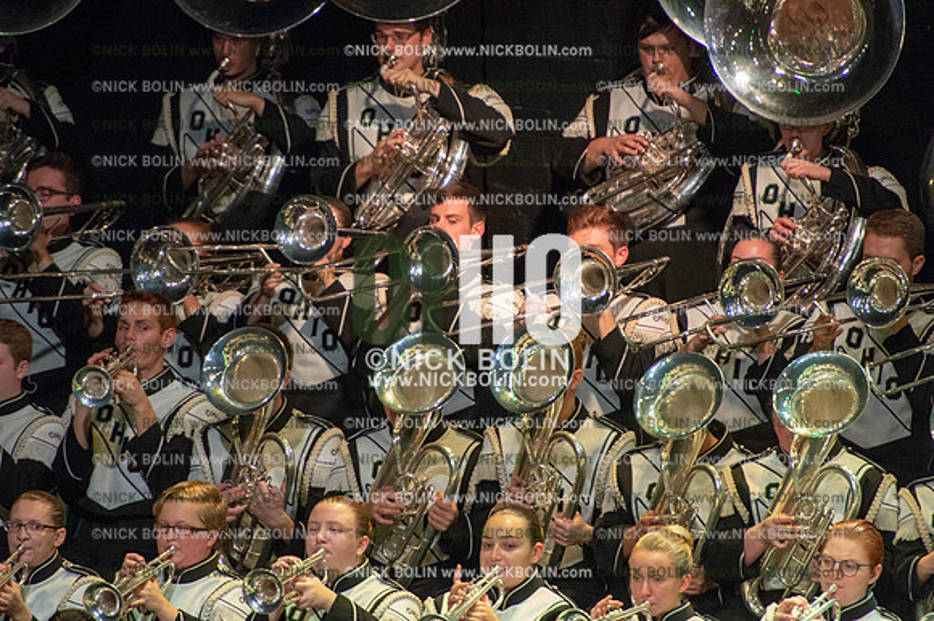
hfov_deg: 5.2
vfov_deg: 3.4
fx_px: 10371
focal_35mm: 400
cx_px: 467
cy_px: 310
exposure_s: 1/320
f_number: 5.6
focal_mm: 400
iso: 8000
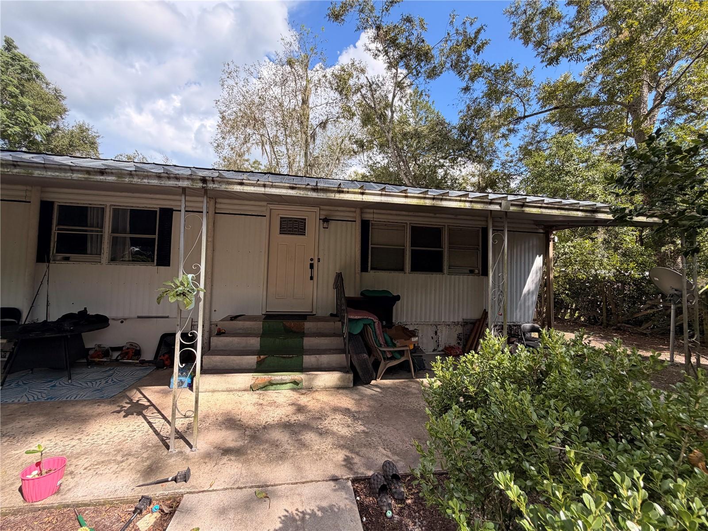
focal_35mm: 14
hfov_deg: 102.1
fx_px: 286
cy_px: 266
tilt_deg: +1.8
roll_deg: -0.3
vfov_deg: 85.7
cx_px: 354
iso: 40
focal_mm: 2.22
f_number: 2.2
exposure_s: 1/602
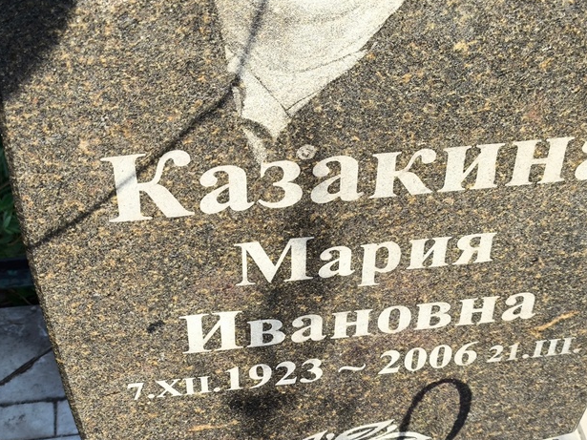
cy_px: 274
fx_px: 1102
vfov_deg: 22.5
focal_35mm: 65
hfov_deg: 29.8
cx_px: 294
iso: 50
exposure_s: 1/309
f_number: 1.7
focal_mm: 4.71
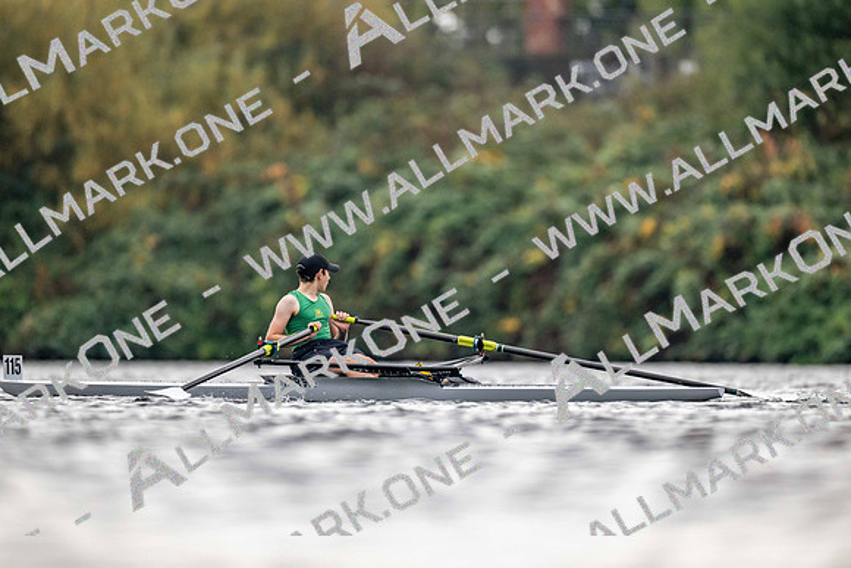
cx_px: 426
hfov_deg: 3.4
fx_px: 14186
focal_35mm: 600
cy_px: 284
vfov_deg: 2.3
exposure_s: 1/2500
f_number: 4
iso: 2200
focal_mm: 600
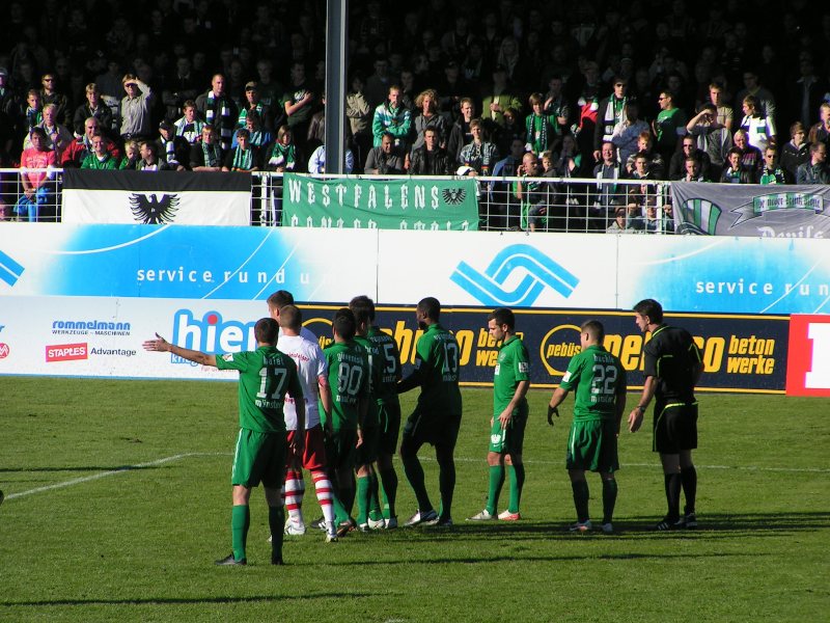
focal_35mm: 311
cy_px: 312
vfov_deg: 4.8
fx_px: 7457
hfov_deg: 6.4
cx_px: 415
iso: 50
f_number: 5.6
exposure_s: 1/640
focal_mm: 47.6
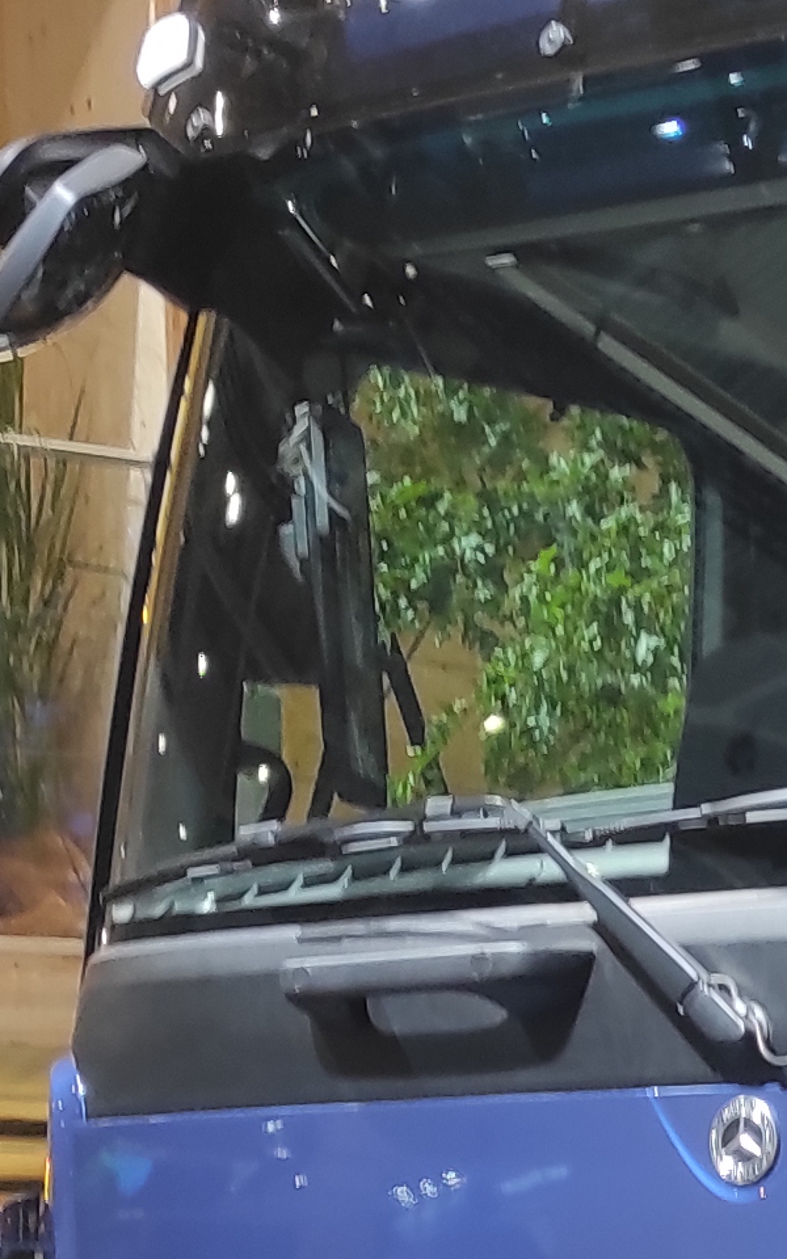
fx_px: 4393
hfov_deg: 9.8
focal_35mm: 128
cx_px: 1364
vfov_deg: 15.7
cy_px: 1491
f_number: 1.89
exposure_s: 1/100
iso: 129
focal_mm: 5.43
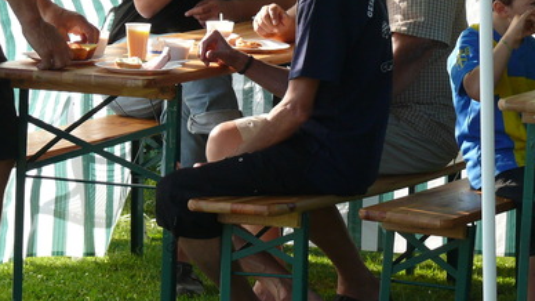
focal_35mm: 308
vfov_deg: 3.9
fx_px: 4368
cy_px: 54
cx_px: 364
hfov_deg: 7.0
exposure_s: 1/200
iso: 100
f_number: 4.5
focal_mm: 28.9
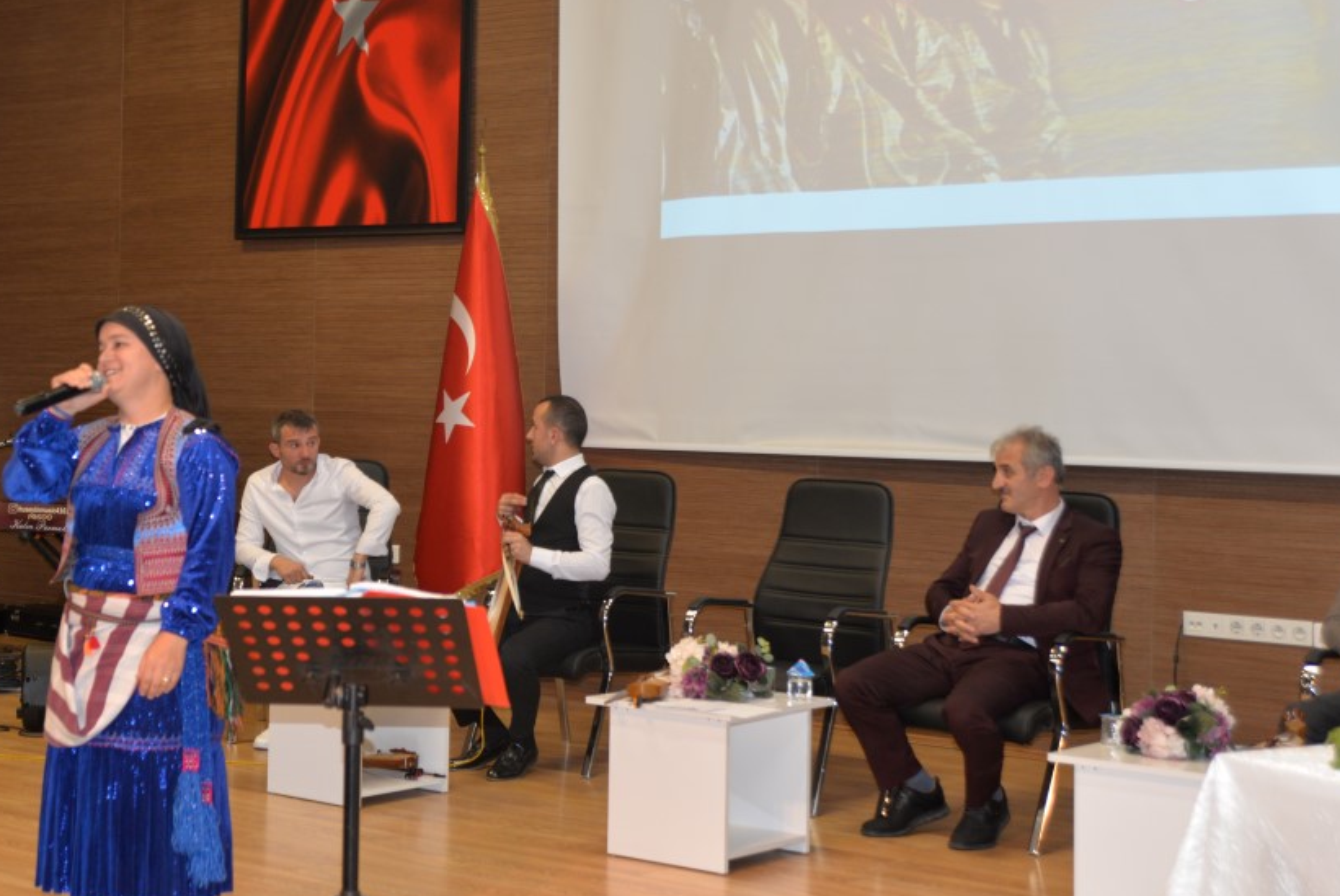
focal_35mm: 63
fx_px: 2347
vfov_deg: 21.6
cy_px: 356
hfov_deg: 31.7
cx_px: 472
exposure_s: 1/60
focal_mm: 45
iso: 720
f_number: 3.5
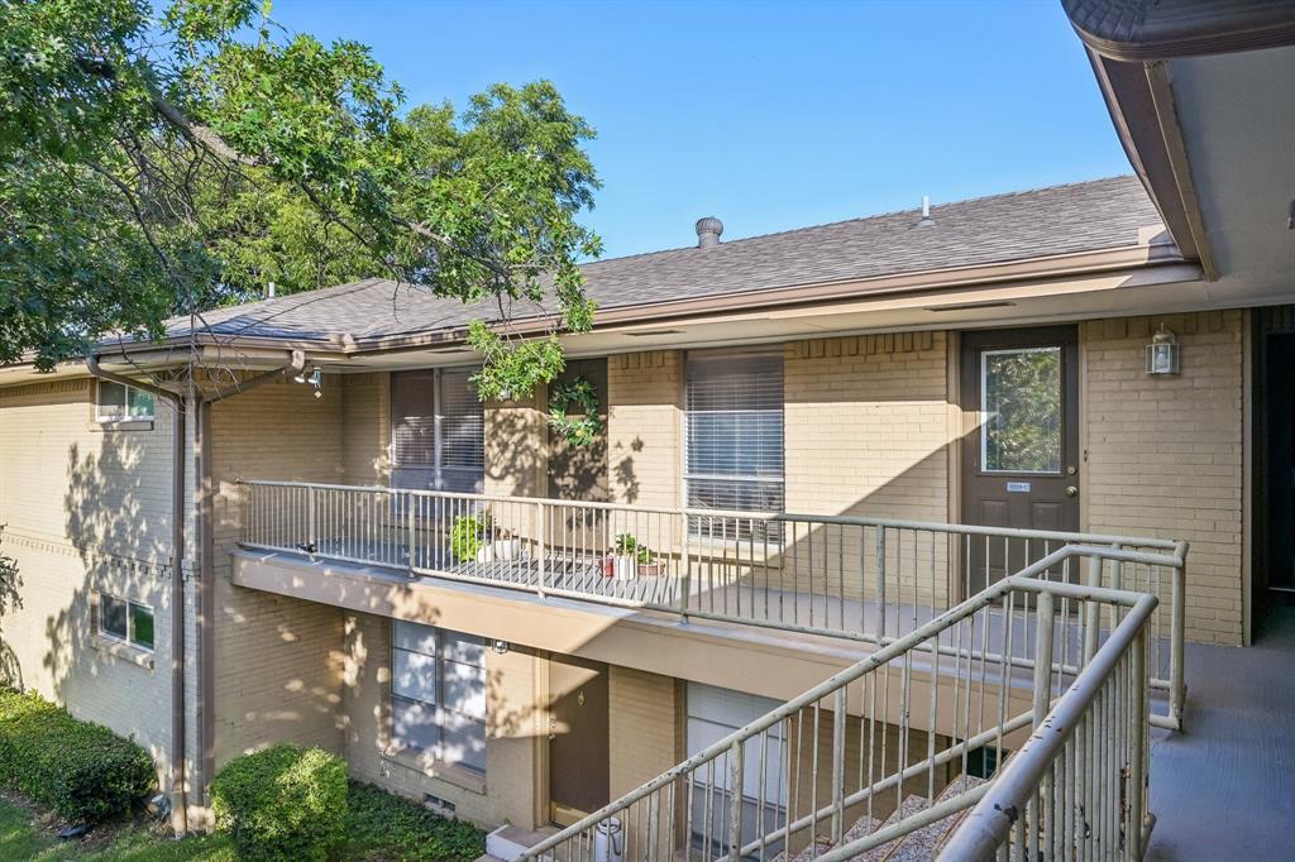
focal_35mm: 22
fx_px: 791
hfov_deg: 78.6
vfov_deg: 57.2
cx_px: 648
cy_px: 431
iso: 400
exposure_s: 1/500
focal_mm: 22
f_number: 8
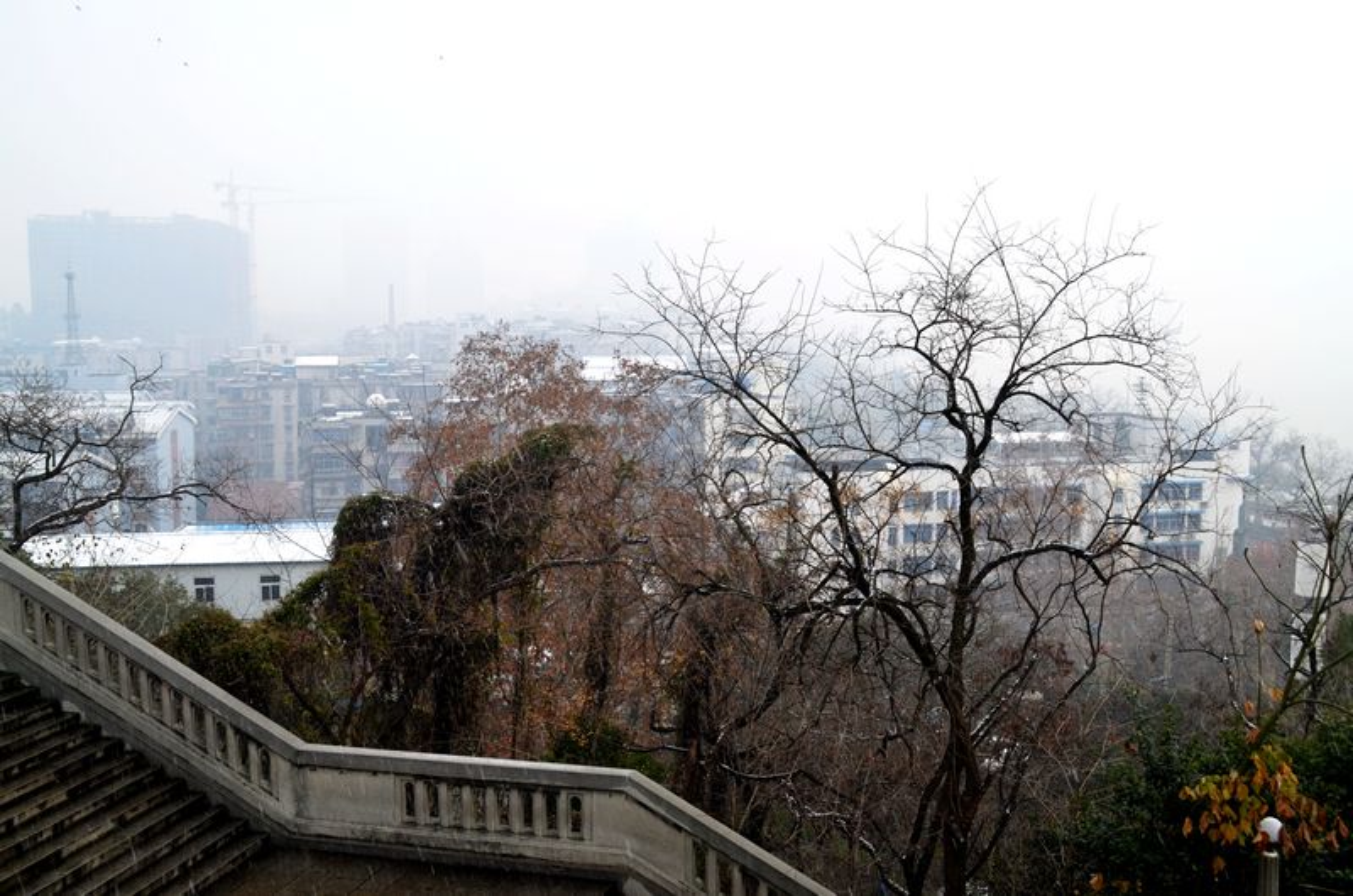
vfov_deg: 35.3
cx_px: 676
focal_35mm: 38
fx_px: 1407
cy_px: 448
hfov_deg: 51.4
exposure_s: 1/40
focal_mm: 25
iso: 200
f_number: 9
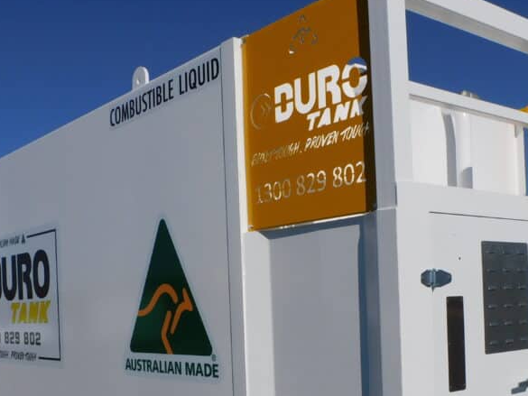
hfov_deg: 38.9
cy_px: 311
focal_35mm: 49
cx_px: 275
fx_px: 748
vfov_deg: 29.1
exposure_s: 1/1250
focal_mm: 5
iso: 125
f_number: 5.6
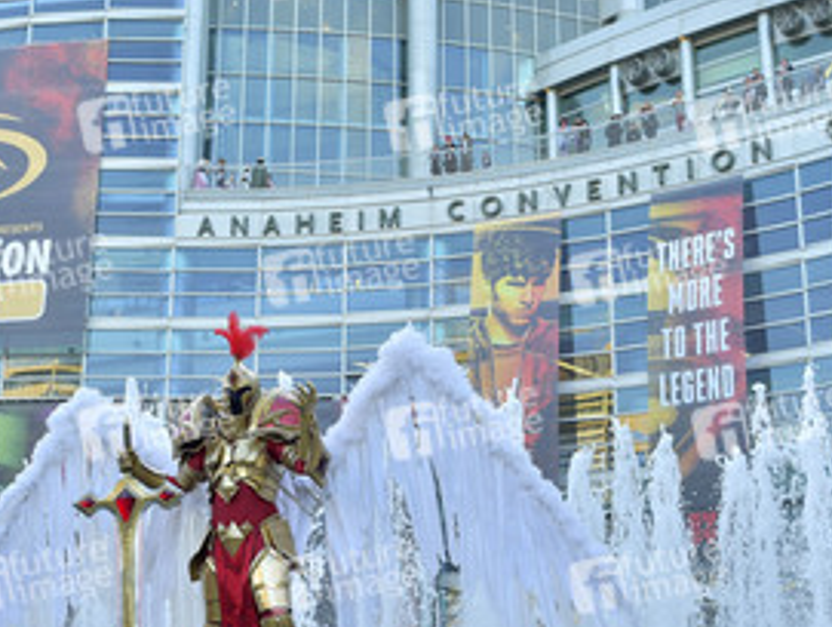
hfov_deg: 37.4
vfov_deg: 28.6
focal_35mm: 51
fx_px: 1227
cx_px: 381
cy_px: 347
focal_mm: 32
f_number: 5
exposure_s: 1/250
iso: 250
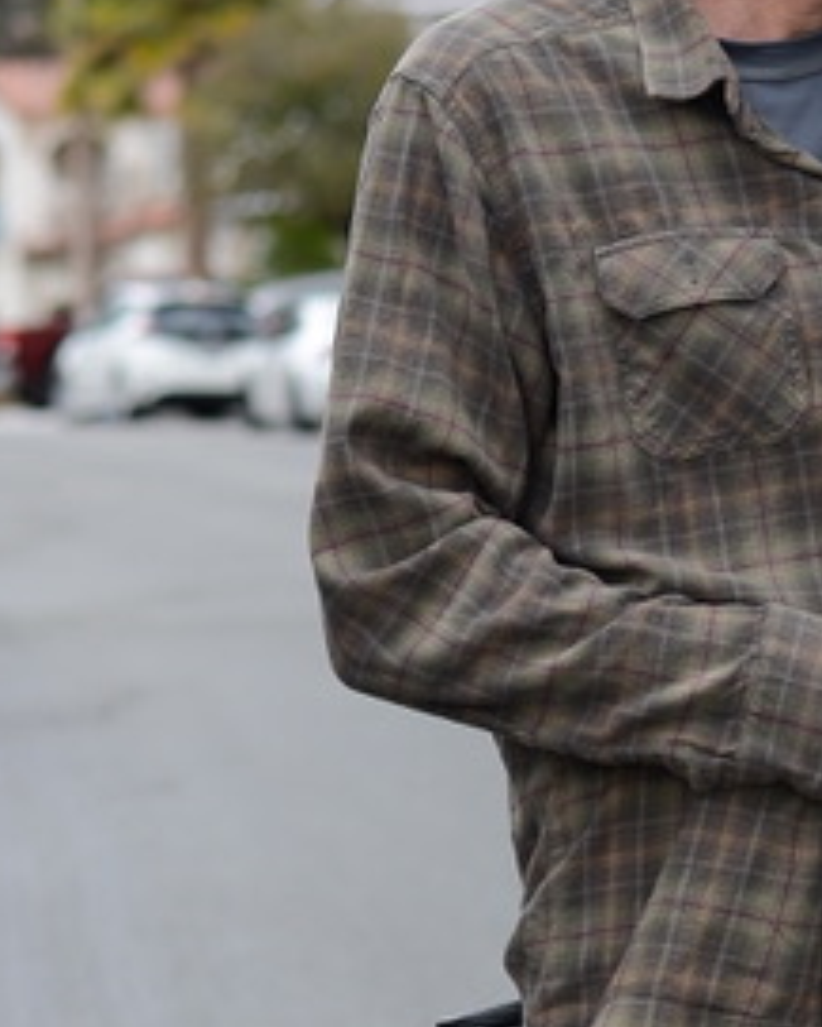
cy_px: 1126
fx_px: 5714
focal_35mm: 188
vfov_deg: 10.2
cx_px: 1110
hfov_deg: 8.1
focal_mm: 50
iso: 110
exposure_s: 1/500
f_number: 3.5
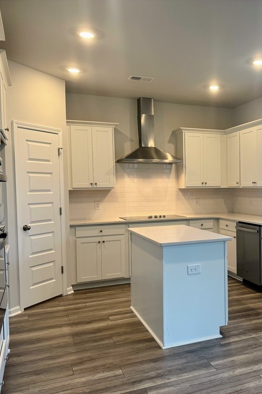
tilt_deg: -2.8
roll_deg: +0.2
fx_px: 371
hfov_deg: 37.1
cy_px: 200
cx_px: 219
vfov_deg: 55.8
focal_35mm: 34
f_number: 1.78
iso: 125
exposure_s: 1/120
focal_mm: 6.76
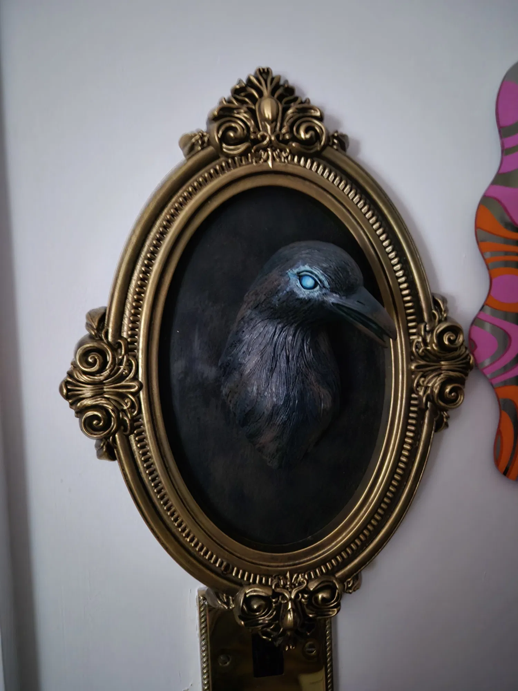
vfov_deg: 73.9
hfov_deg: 58.9
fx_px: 459
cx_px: 259
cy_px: 346
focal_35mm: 23
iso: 3200
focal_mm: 5.4
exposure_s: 1/4
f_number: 1.8
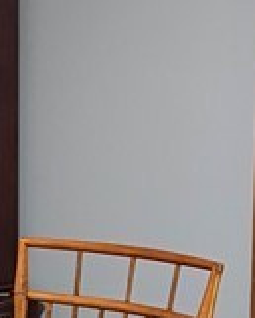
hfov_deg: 9.8
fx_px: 1404
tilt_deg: -8.1
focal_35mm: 149
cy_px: 219
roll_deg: +1.7
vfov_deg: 12.9
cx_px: -221
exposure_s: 1/60
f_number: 1.78
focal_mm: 6.76
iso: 800
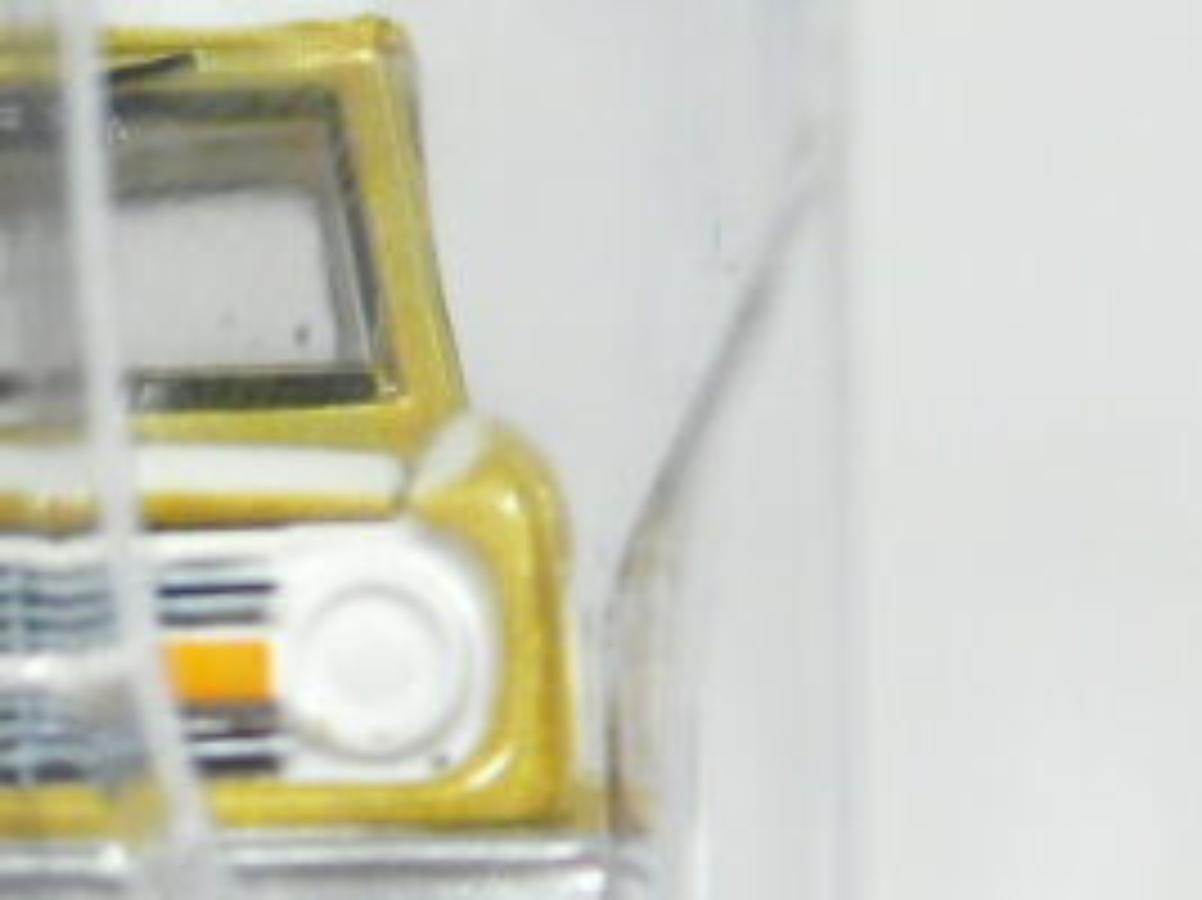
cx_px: -90
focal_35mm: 418
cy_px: 724
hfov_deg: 4.7
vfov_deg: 3.6
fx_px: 14508
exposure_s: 1/50
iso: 200
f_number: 3.6
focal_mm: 19.2
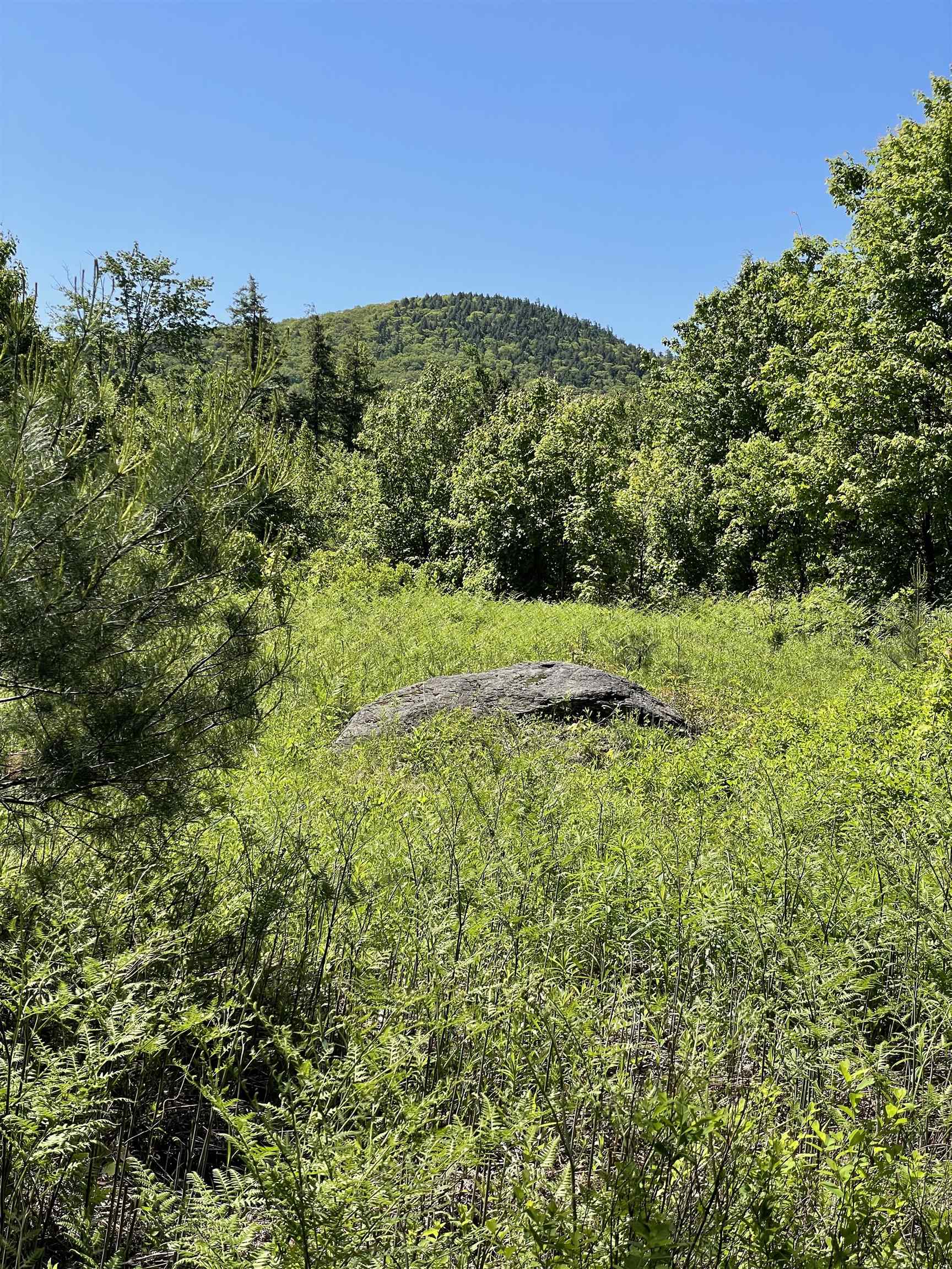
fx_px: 1907
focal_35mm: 52
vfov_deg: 36.8
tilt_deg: -2.2
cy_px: 634
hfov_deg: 28.0
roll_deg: -1.9
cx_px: 476
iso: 25
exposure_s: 1/1170
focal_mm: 6
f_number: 2
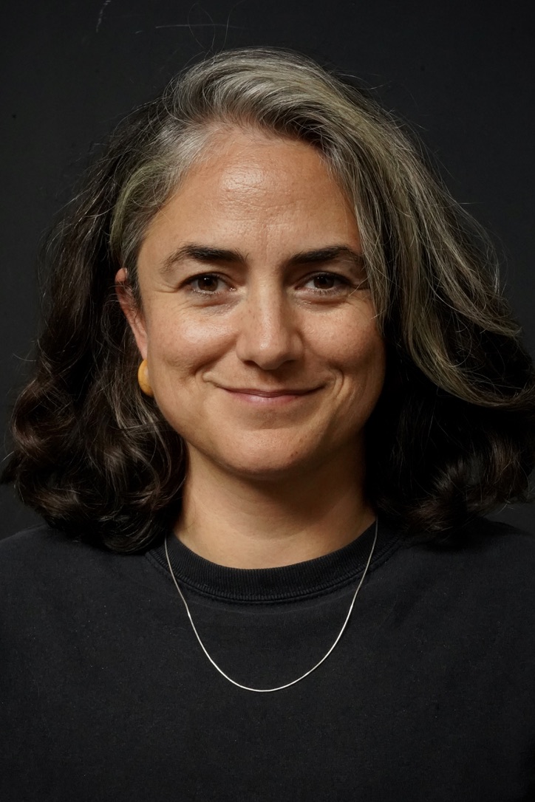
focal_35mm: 70
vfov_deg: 28.8
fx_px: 1560
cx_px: 268
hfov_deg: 19.5
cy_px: 401
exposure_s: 1/100
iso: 8000
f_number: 22
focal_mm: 70
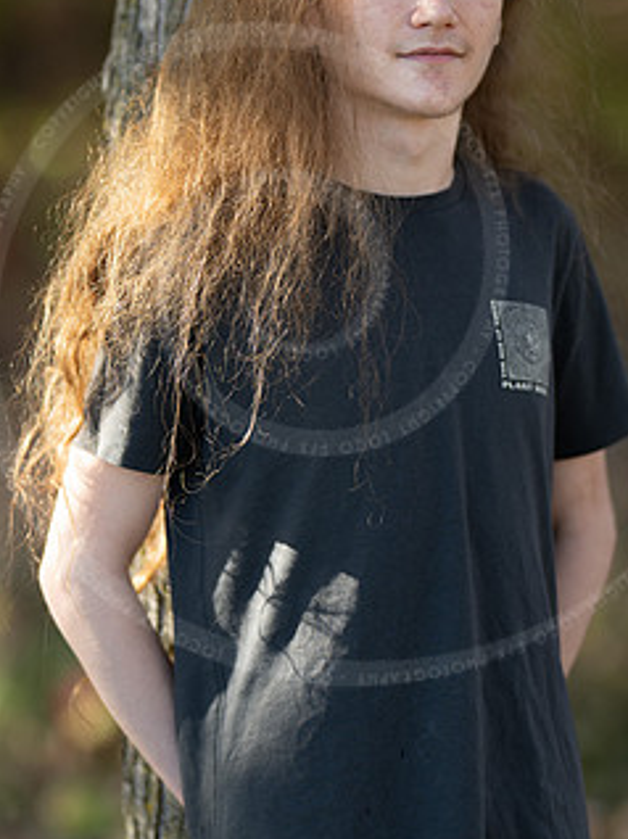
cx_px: 327
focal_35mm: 173
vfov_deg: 11.4
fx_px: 4190
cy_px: 343
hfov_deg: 8.6
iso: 80
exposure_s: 1/1000
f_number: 1.2
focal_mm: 85
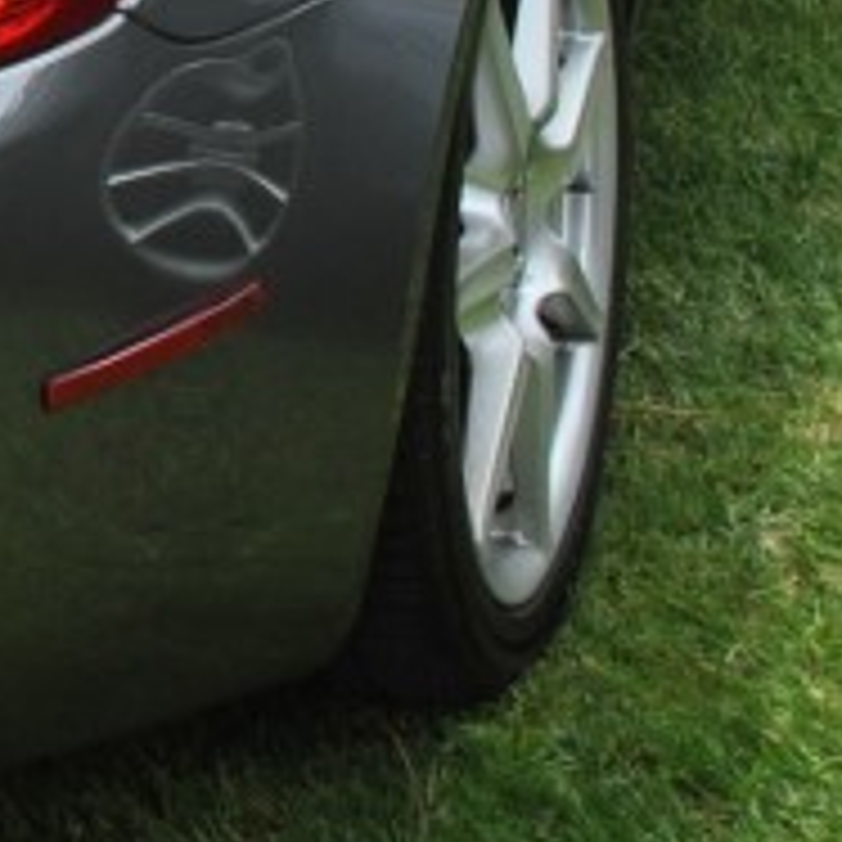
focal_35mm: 135
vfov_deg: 12.4
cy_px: -347
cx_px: -612
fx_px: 3715
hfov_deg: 12.0
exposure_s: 1/200
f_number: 7.1
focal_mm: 22
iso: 200
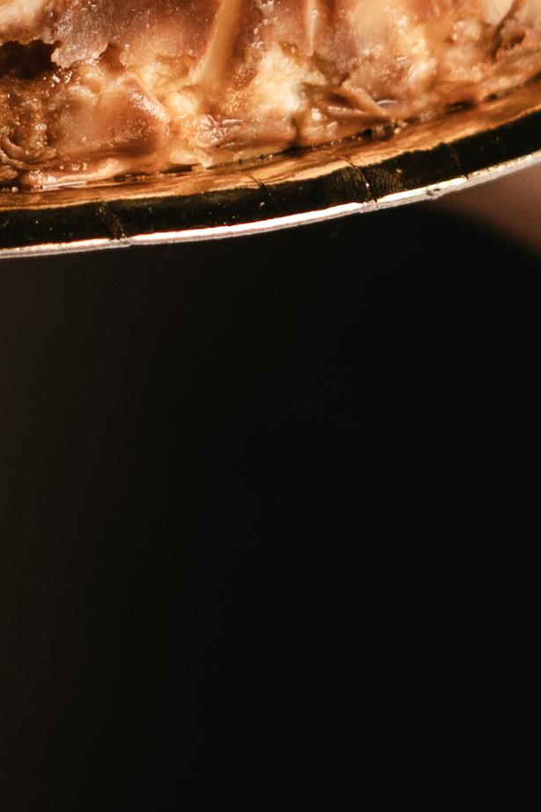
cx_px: -97
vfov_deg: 6.6
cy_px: -302
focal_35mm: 311
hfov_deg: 4.4
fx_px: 7013
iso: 80
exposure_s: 1/200
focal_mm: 50
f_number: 2.5
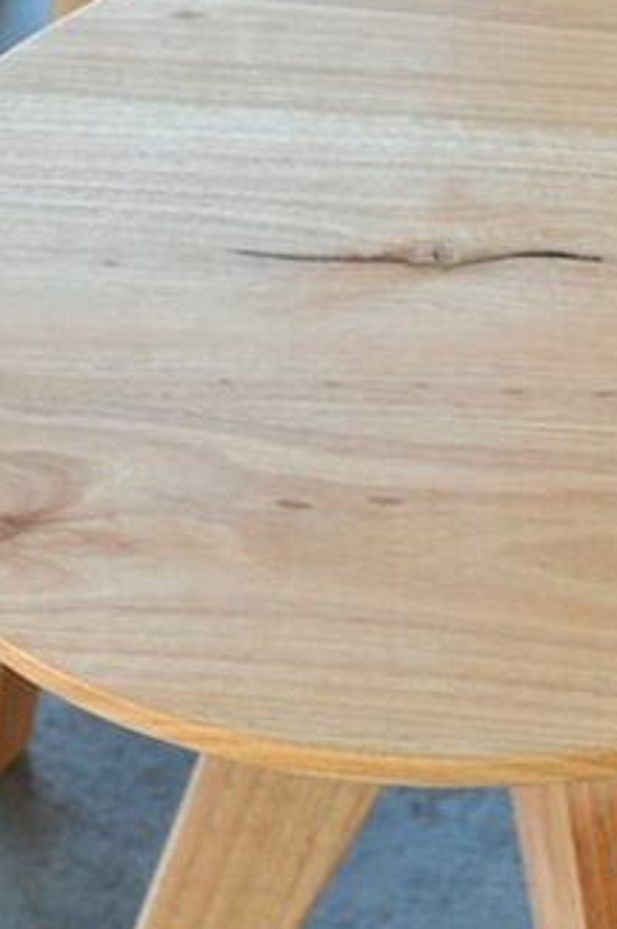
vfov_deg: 12.1
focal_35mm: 169
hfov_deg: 8.1
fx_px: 4354
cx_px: 454
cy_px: 655
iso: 800
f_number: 5
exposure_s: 1/50
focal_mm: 38
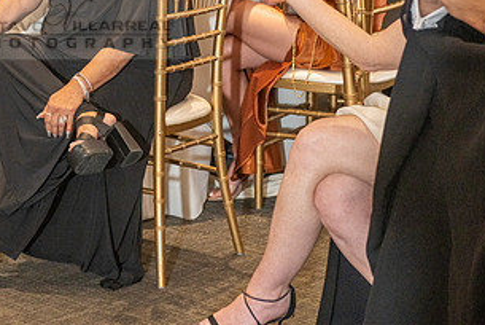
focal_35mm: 114
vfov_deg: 11.9
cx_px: 51
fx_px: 1537
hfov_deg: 17.7
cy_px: 22
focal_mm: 60
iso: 800
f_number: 3.5
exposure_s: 1/160
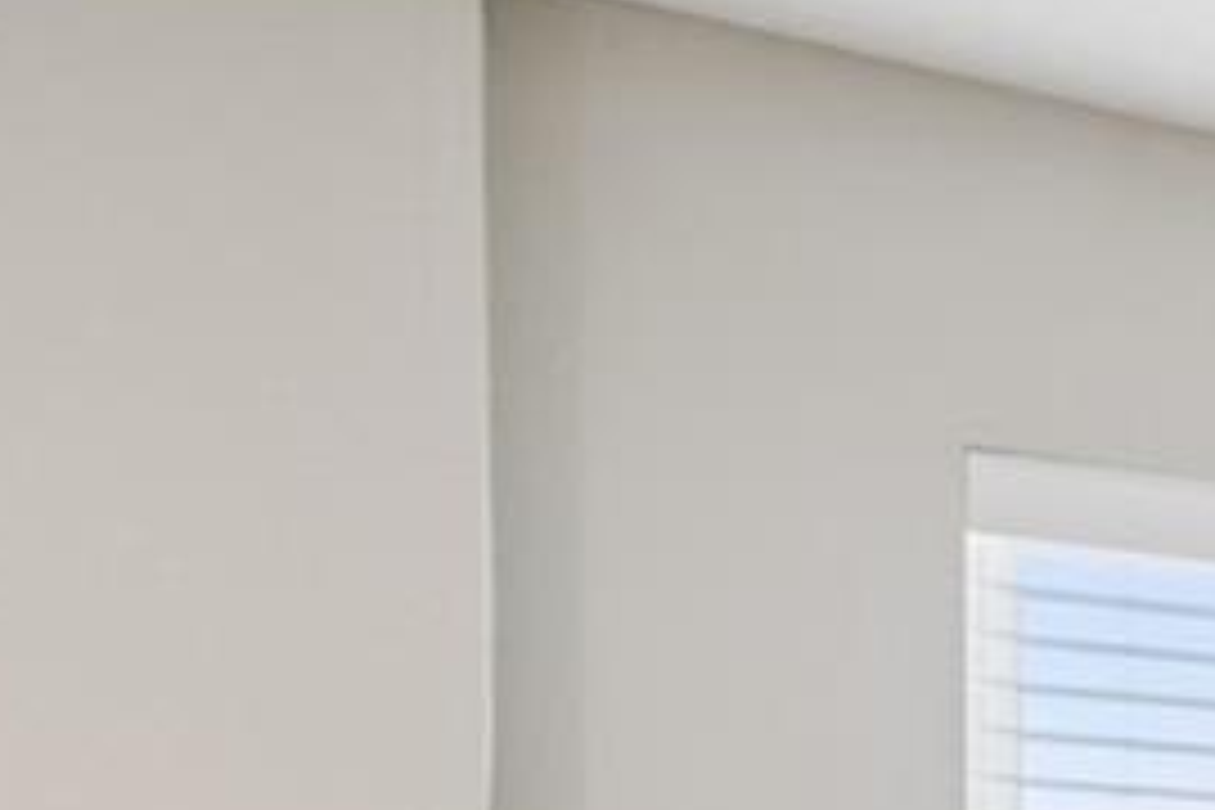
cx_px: 3465
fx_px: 3004
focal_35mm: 89
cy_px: 1260
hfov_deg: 12.2
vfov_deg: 14.2
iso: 320
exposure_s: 1/15
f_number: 7.1
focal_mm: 10
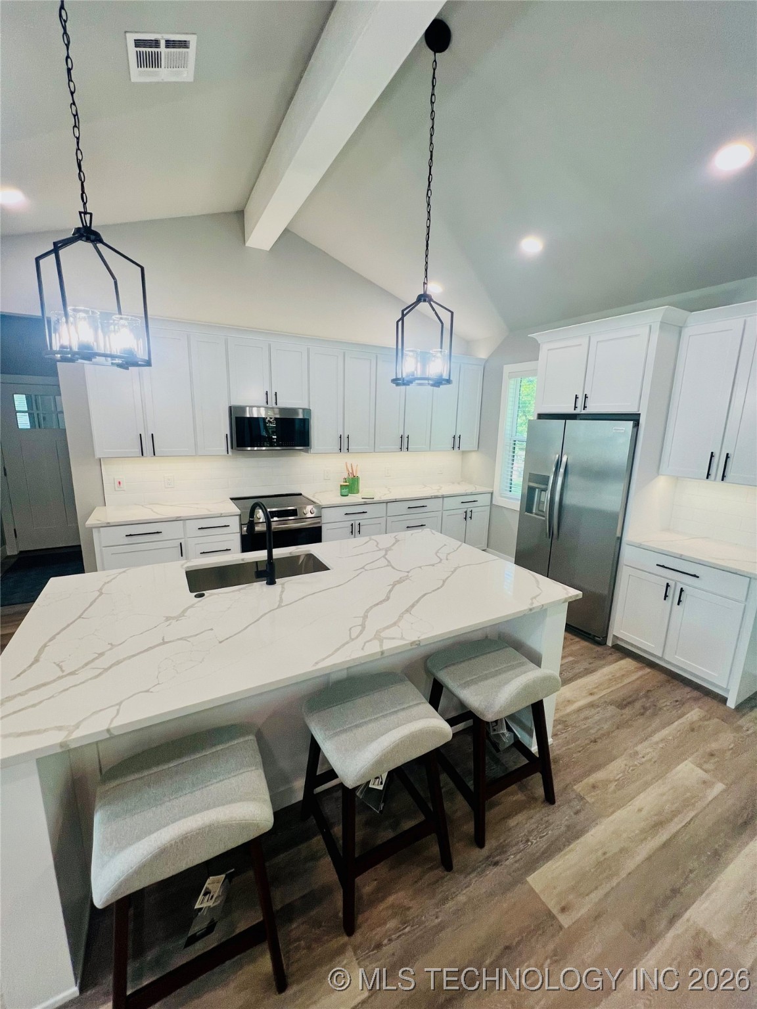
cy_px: 504
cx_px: 378
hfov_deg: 89.9
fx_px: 379
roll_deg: -2.1
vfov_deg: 106.2
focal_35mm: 13
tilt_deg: -11.2
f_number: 1.8
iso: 80
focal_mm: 1.57
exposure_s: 1/120
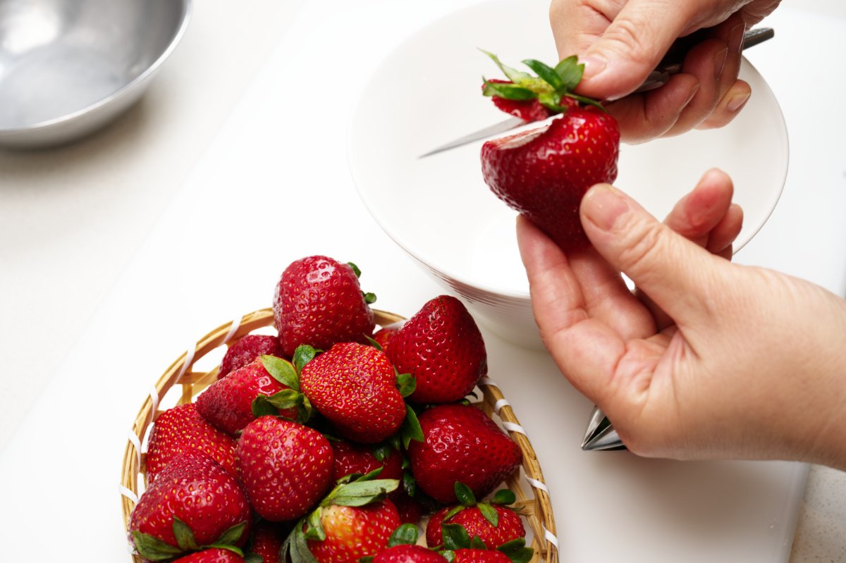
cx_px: 423
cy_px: 282
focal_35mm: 53
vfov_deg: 25.5
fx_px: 1245
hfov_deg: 37.5
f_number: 8
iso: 200
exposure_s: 1/50
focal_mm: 53
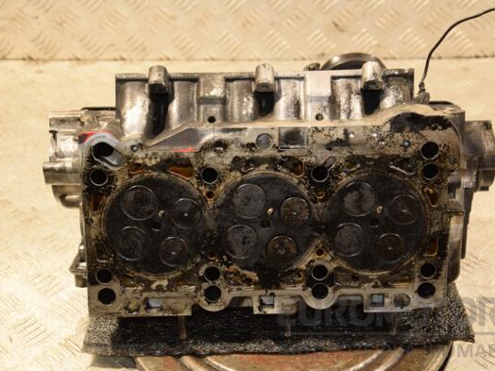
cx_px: 260
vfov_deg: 22.3
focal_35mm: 66
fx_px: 944
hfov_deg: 29.4
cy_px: 186
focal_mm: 40
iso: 800
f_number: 4.8
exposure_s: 1/100
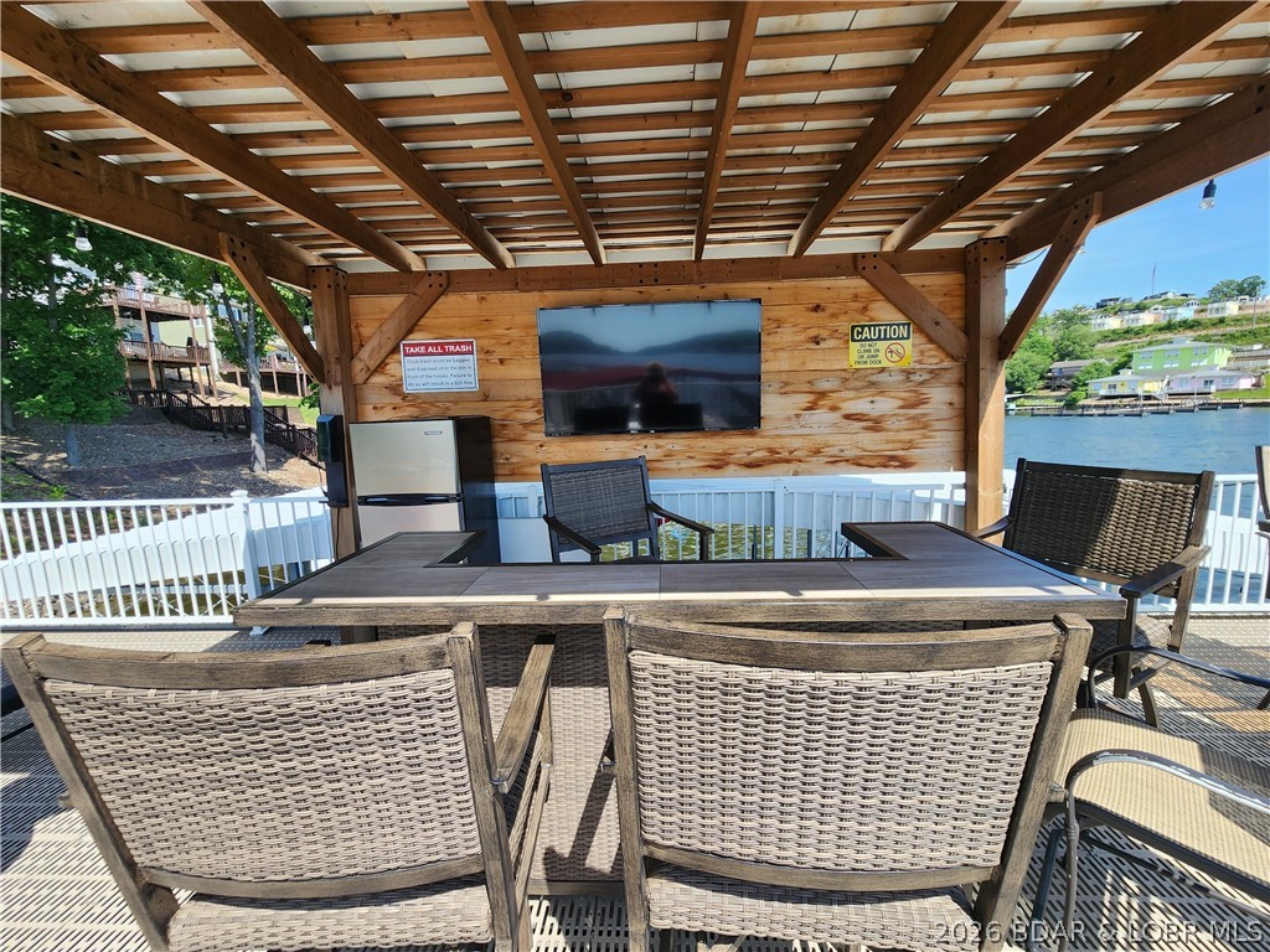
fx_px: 477
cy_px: 476
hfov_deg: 106.2
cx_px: 635
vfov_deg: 89.9
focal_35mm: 13
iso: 50
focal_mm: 2.2
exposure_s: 1/834
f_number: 2.2
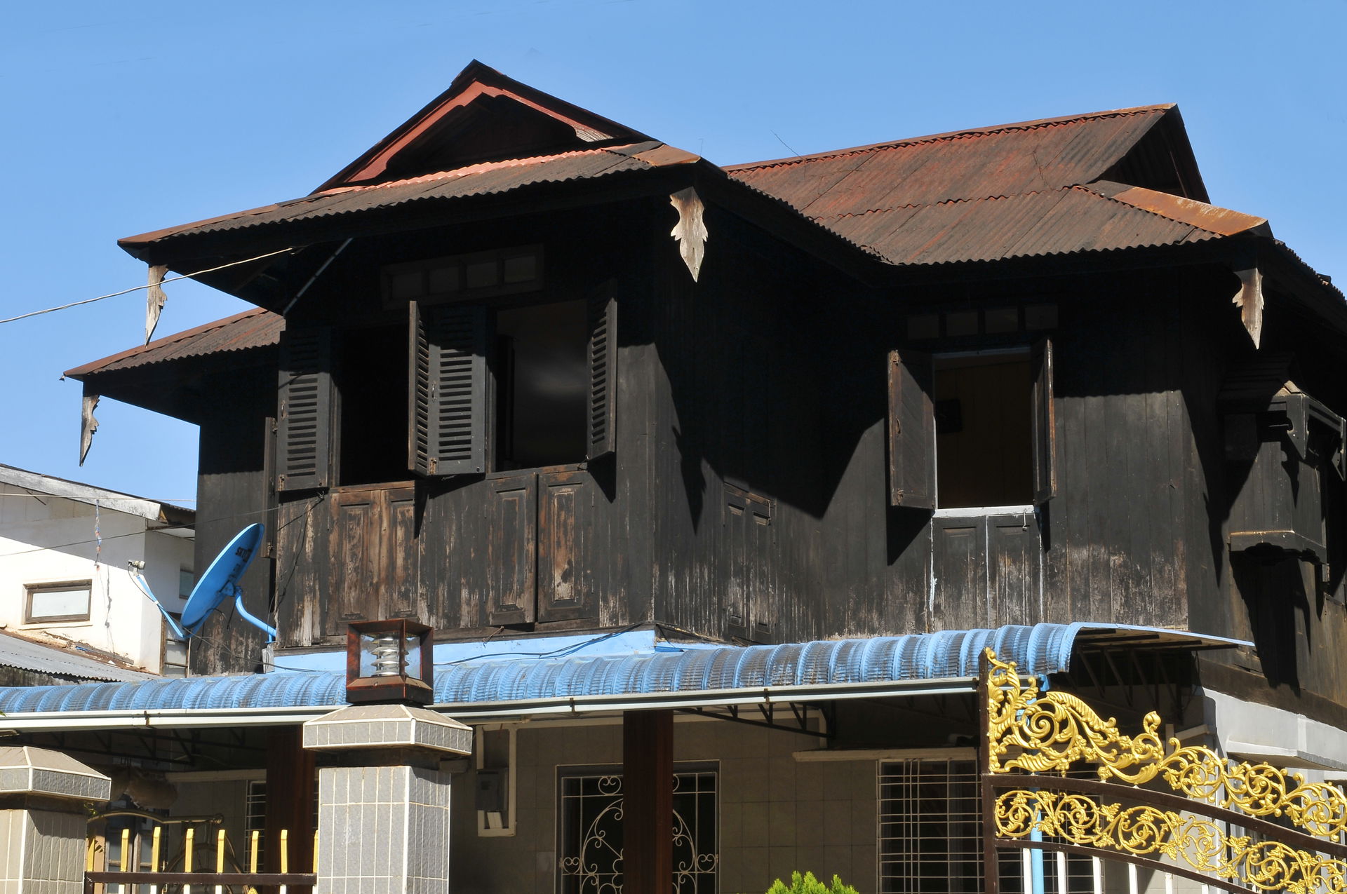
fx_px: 2691
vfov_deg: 18.9
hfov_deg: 28.1
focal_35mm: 72
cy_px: 447
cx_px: 674
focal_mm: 48
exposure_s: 1/60
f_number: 22
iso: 200
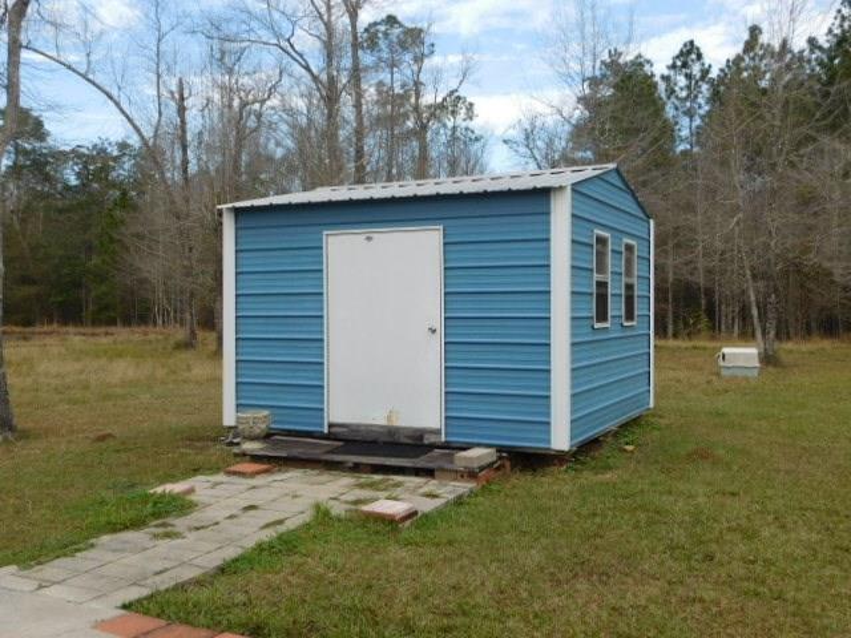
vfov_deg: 39.7
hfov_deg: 51.4
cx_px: 426
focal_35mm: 36
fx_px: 885
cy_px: 319
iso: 125
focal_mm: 6.3
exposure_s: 1/500
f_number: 3.5
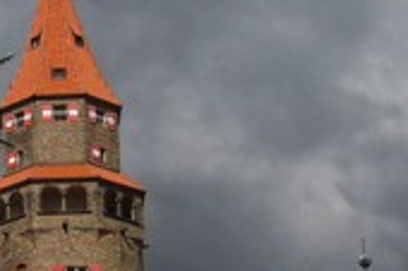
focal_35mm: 148
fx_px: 1676
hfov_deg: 13.4
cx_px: -108
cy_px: 255
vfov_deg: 9.2
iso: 80
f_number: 8.2
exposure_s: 1/500
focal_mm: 6.3
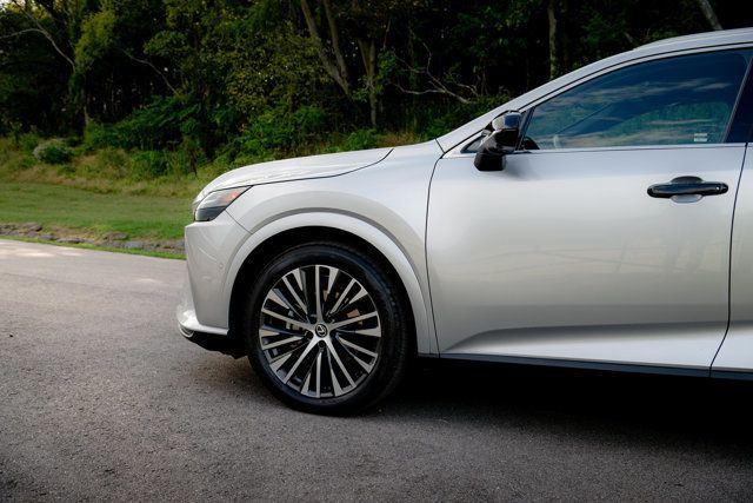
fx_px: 837
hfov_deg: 48.4
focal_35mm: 40
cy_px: 252
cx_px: 376
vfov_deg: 33.4
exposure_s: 1/500
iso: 500
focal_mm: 40
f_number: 5.6
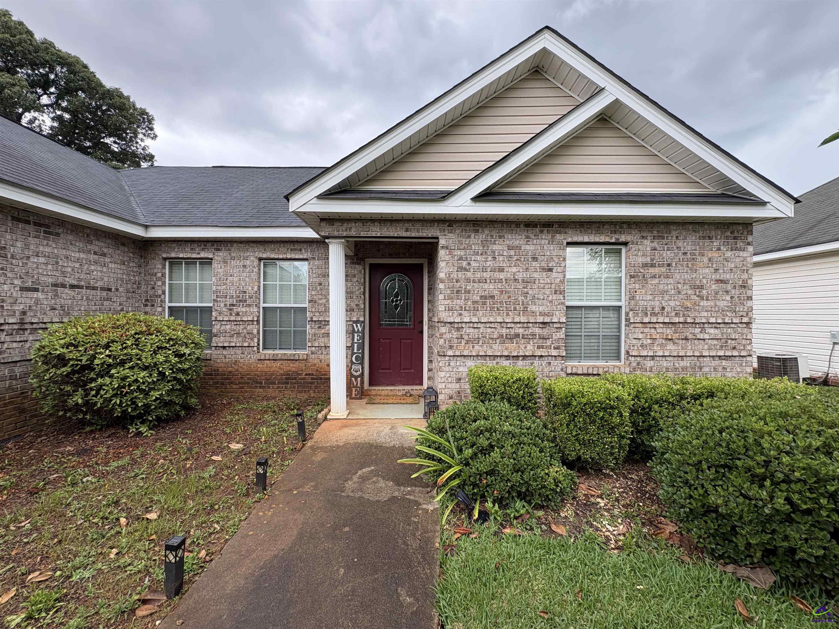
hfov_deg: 102.1
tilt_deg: -0.3
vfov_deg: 85.7
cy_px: 314
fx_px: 339
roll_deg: -0.4
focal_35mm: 14
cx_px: 420
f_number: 2.2
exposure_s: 1/160
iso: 40
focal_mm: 2.22
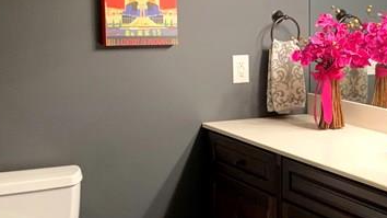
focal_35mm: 82
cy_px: 163
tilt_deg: -11.2
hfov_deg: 25.4
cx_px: 315
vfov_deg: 14.7
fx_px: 841
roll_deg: -0.1
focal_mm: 4.25
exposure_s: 1/60
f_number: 1.8
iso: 200
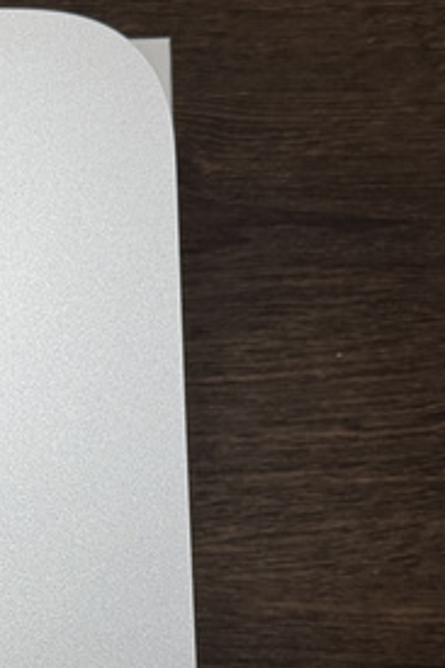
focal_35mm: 109
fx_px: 2023
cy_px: 457
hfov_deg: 12.0
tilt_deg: -76.9
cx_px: -229
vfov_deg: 18.7
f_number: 1.78
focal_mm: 6.76
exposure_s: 1/739
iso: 64
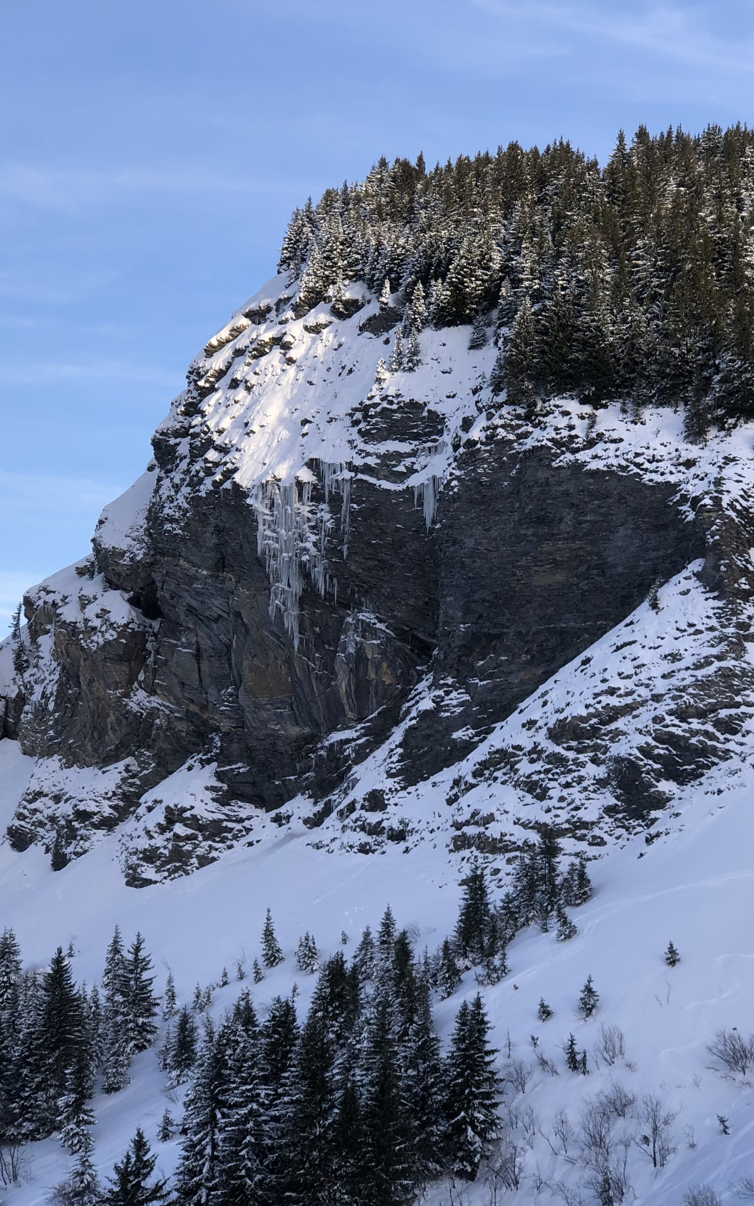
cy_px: 606
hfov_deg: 17.6
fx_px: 2433
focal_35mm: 74
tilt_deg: +9.3
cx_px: 498
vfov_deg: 27.8
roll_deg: -0.8
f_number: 2.4
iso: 16
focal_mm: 6
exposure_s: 1/540
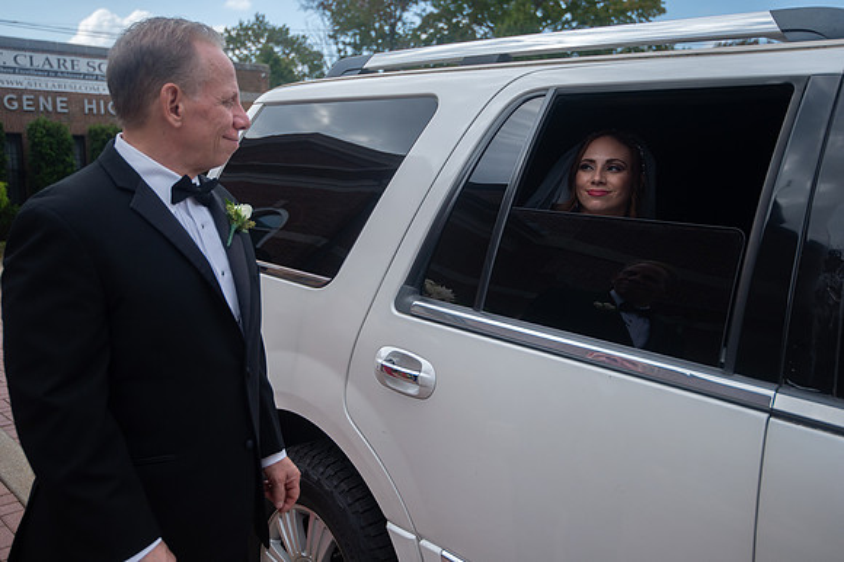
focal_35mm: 35
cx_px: 422
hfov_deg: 54.5
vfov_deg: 37.8
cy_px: 281
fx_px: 820
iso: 400
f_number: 4
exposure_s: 1/2000
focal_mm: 35
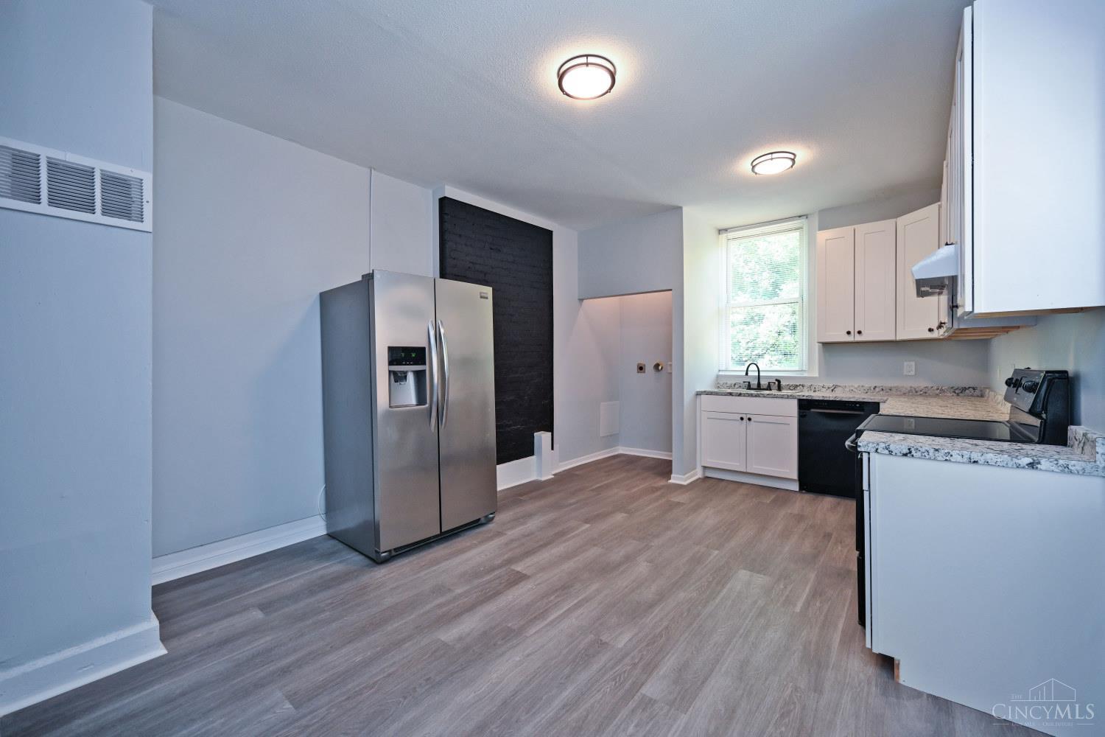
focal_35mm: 14
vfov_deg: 81.2
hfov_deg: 104.3
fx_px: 430
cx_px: 552
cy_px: 368
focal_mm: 14
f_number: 4
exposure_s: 1/60
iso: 360
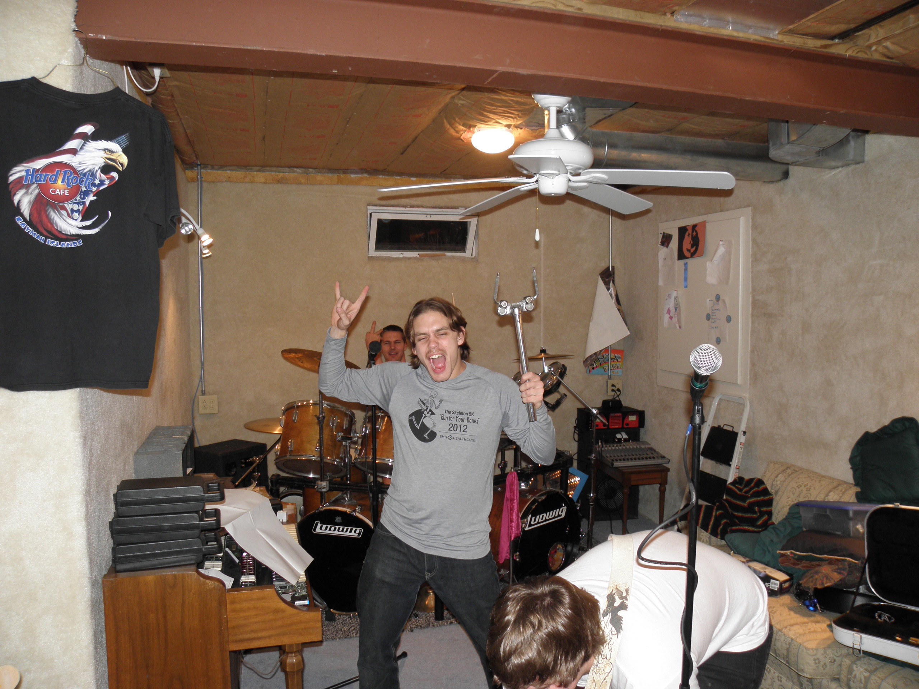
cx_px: 460
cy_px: 344
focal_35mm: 26
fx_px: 690
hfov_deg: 67.3
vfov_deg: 53.1
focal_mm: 4.6
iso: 100
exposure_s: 1/30
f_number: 2.8
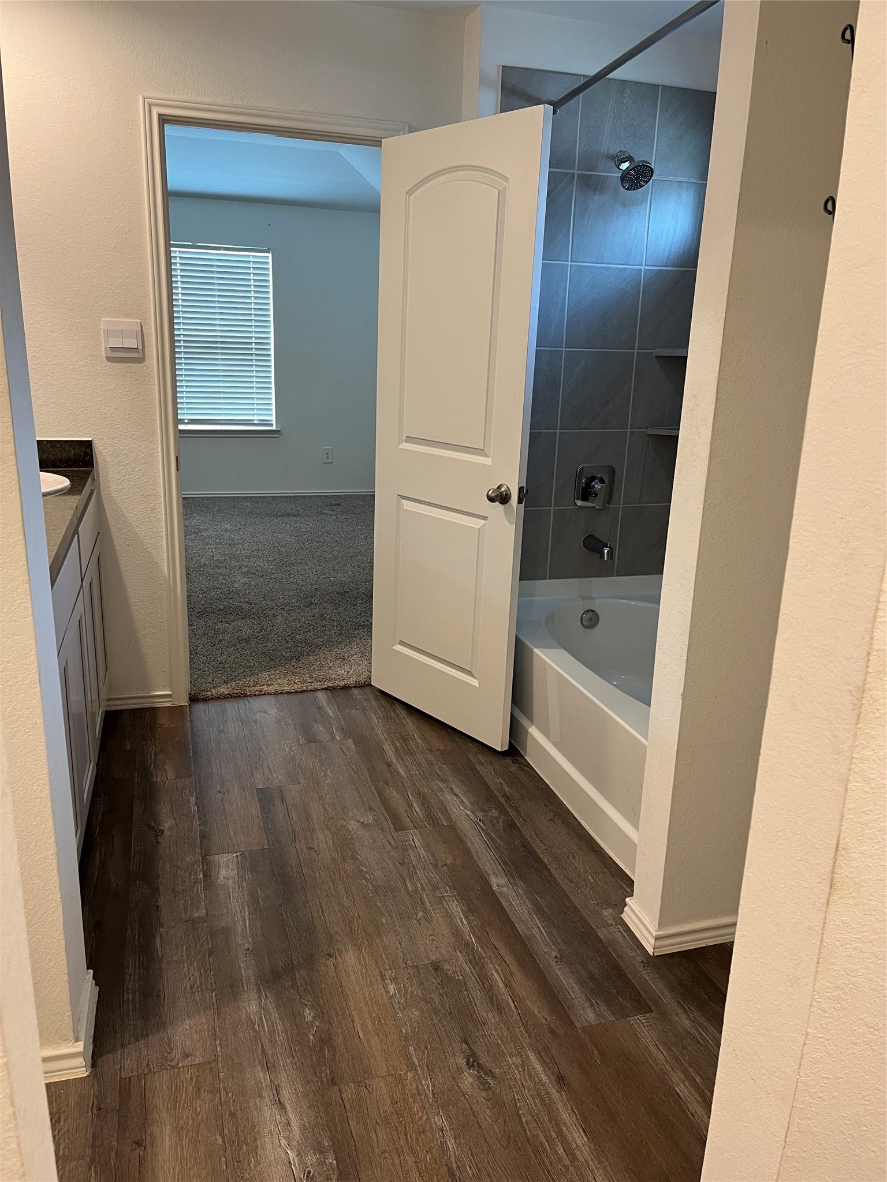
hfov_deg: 53.1
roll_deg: -0.4
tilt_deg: -15.2
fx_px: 888
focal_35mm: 26
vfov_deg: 67.3
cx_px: 444
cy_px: 591
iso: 125
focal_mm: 5.1
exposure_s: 1/60
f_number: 1.6
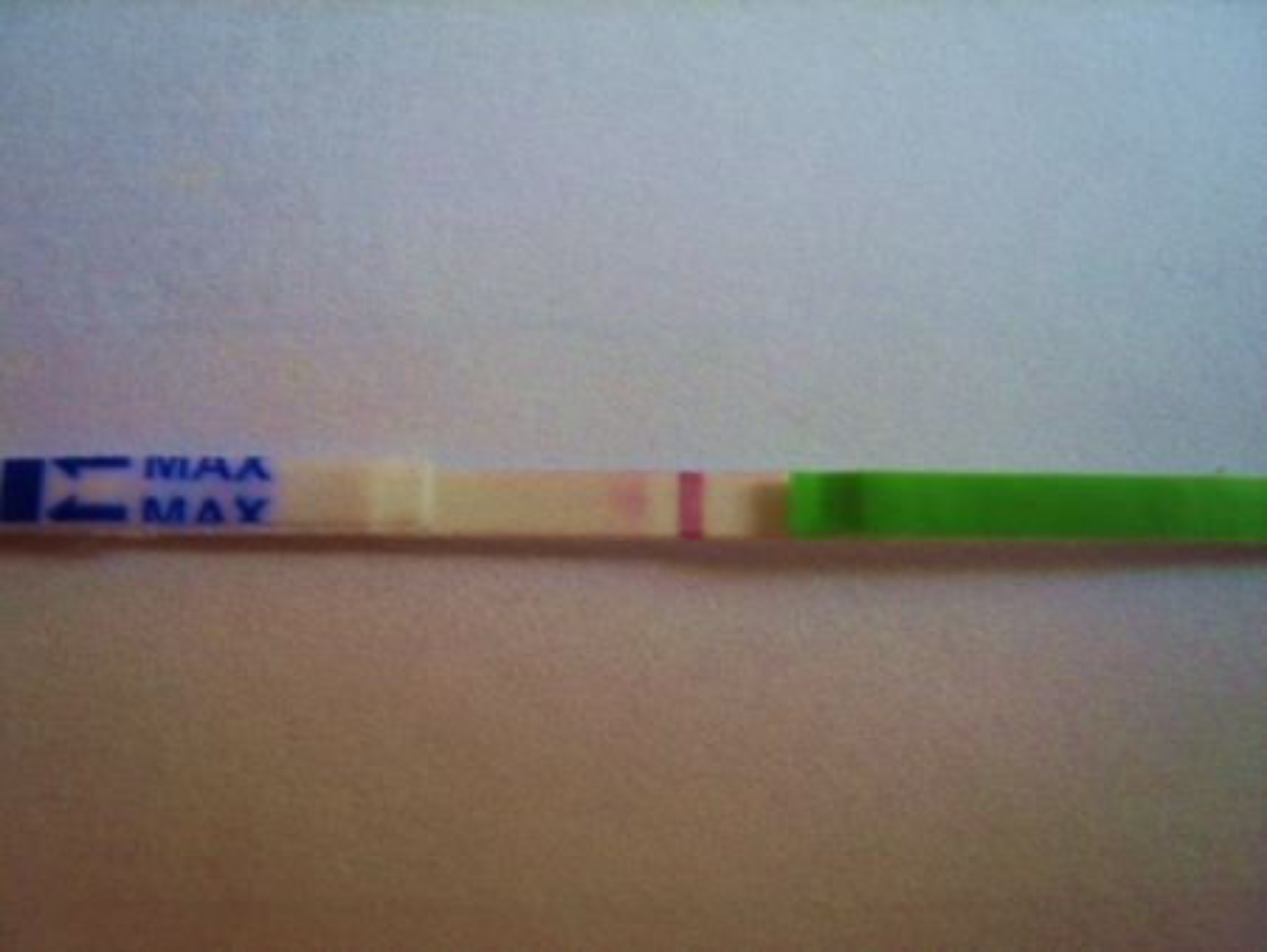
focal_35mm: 35
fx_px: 1282
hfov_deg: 52.6
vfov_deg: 40.7
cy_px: 476
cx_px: 634
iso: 123
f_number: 2.8
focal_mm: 7.4
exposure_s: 1/6
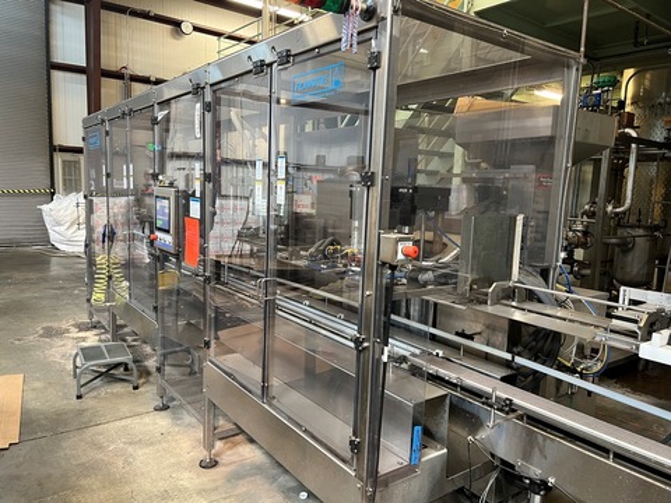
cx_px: 336
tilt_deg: -8.4
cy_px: 252
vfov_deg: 53.1
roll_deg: -0.9
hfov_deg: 67.3
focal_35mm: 26
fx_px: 504
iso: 200
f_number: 1.5
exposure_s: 1/60
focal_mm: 5.7
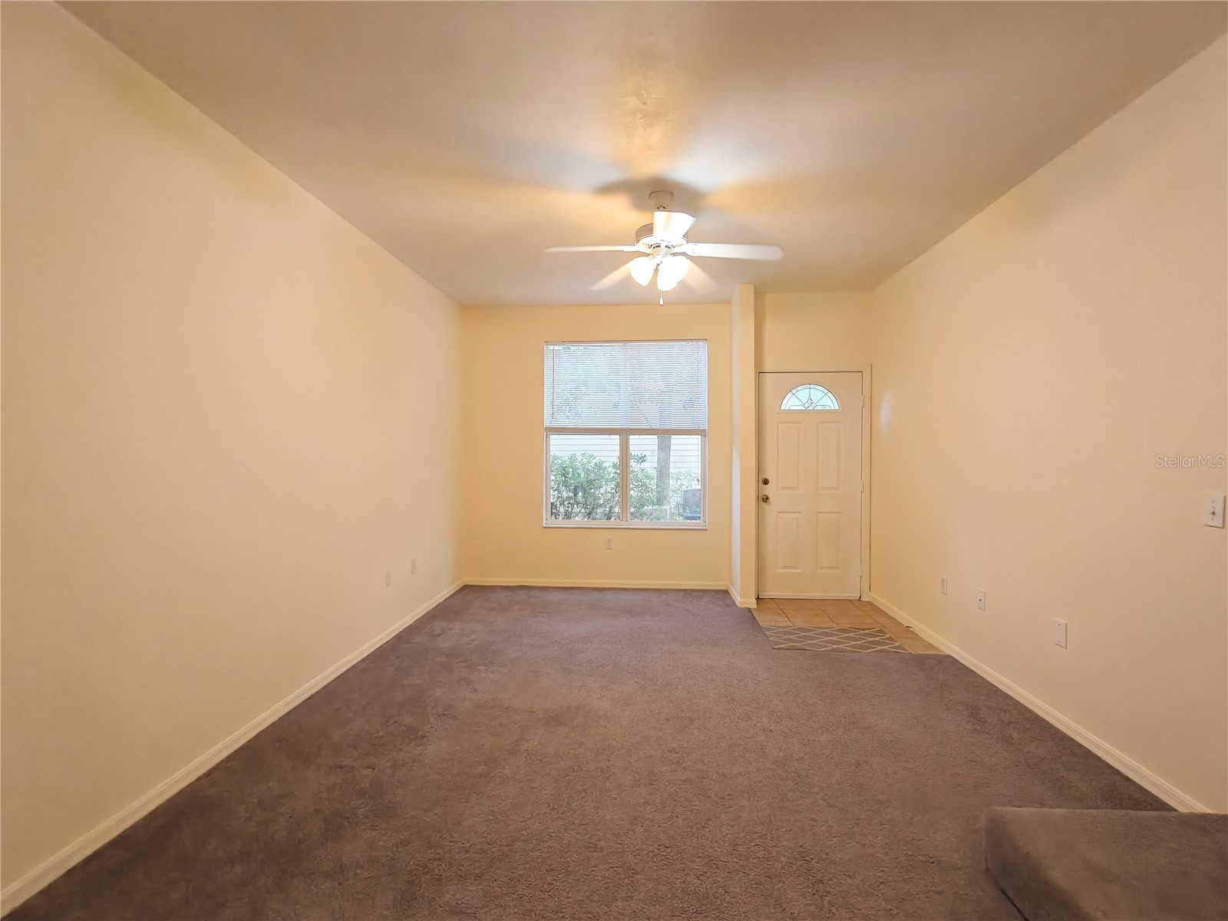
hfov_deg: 98.2
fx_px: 532
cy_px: 460
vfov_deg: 81.7
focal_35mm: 15
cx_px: 614
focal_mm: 2.3
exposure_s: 1/120
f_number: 2
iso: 800
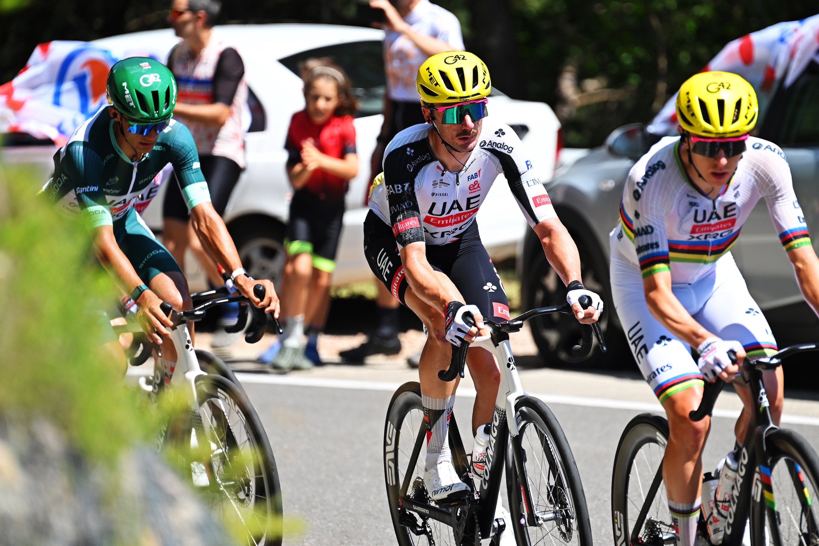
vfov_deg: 4.6
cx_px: 410
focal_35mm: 300
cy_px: 273
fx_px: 6823
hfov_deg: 6.9
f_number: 3.2
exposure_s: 1/2500
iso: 250
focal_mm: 200
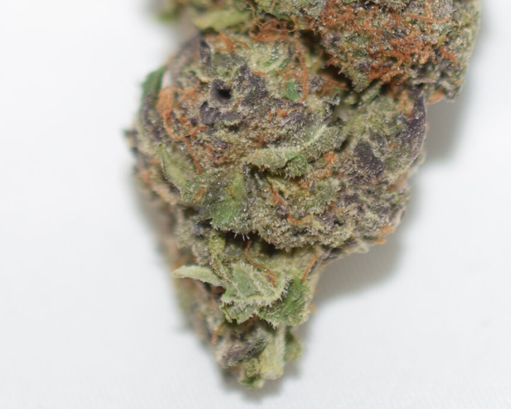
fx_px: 2540
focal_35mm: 168
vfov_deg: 9.1
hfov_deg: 11.5
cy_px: -71
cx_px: 328
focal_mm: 40
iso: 100
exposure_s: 1/60
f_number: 3.2
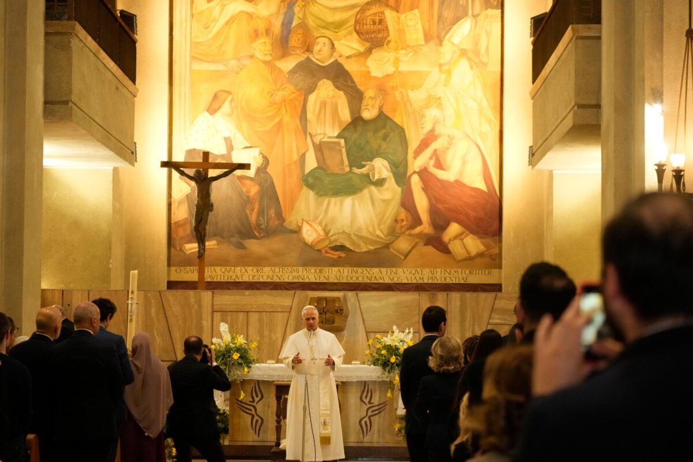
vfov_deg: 13.7
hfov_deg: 20.4
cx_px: 346
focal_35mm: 100
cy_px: 231
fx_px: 1925
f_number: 4.5
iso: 6400
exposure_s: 1/250
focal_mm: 100
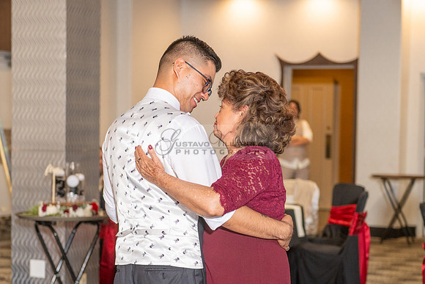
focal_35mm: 103
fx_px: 1220
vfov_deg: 13.2
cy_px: 209
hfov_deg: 19.8
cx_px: 195
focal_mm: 70
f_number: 3.5
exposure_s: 1/125
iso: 800
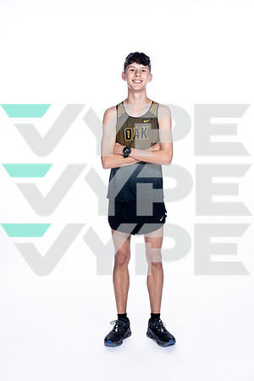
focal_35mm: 62
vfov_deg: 32.4
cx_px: 127
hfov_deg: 21.9
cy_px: 190
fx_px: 656
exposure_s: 1/250
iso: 100
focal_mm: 62
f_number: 5.6
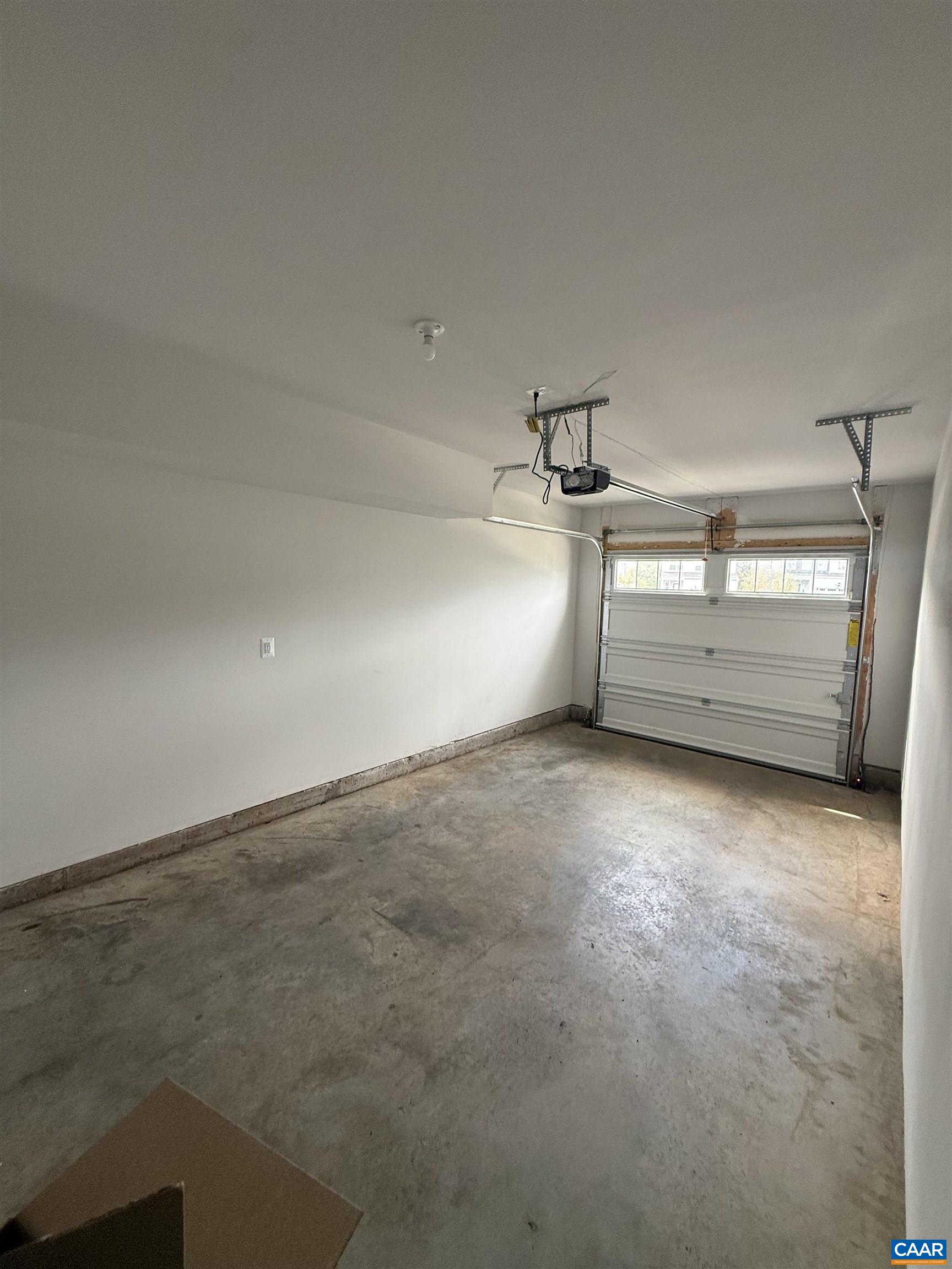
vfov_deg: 102.1
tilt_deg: -4.8
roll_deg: -2.5
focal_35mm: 14
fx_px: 513
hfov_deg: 85.7
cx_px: 476
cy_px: 634
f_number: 2.2
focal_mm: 2.22
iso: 250
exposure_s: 1/99
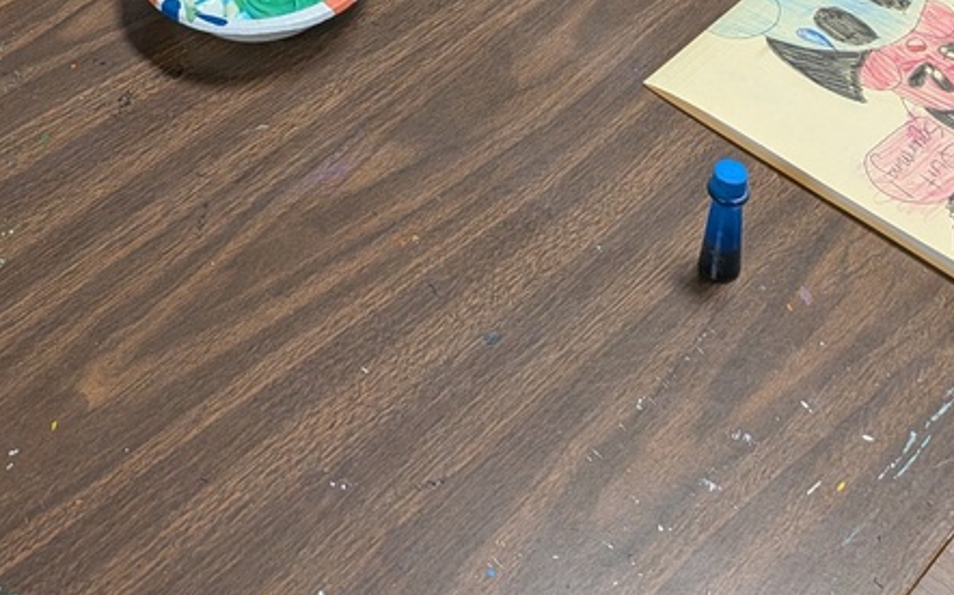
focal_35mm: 59
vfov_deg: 18.6
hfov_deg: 34.1
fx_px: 1534
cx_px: 278
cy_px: -377
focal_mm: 4.53
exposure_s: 1/120
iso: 192
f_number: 1.7
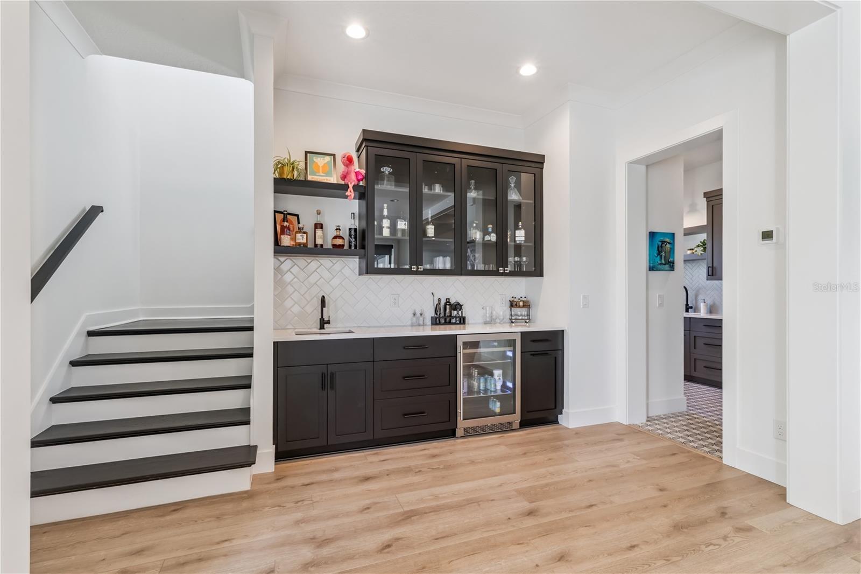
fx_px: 402
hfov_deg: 94.0
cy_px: 287
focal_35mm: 17
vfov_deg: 71.1
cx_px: 430
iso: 400
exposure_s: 1/13
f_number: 9
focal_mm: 11.2
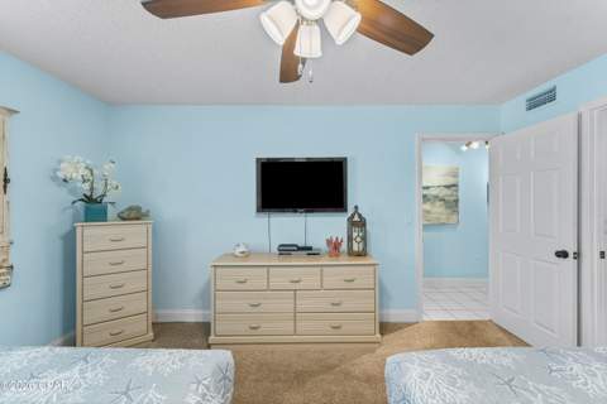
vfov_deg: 81.2
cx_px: 304
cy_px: 202
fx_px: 236
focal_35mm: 14
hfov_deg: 104.3
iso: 400
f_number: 8
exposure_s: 1/1.67
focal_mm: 14
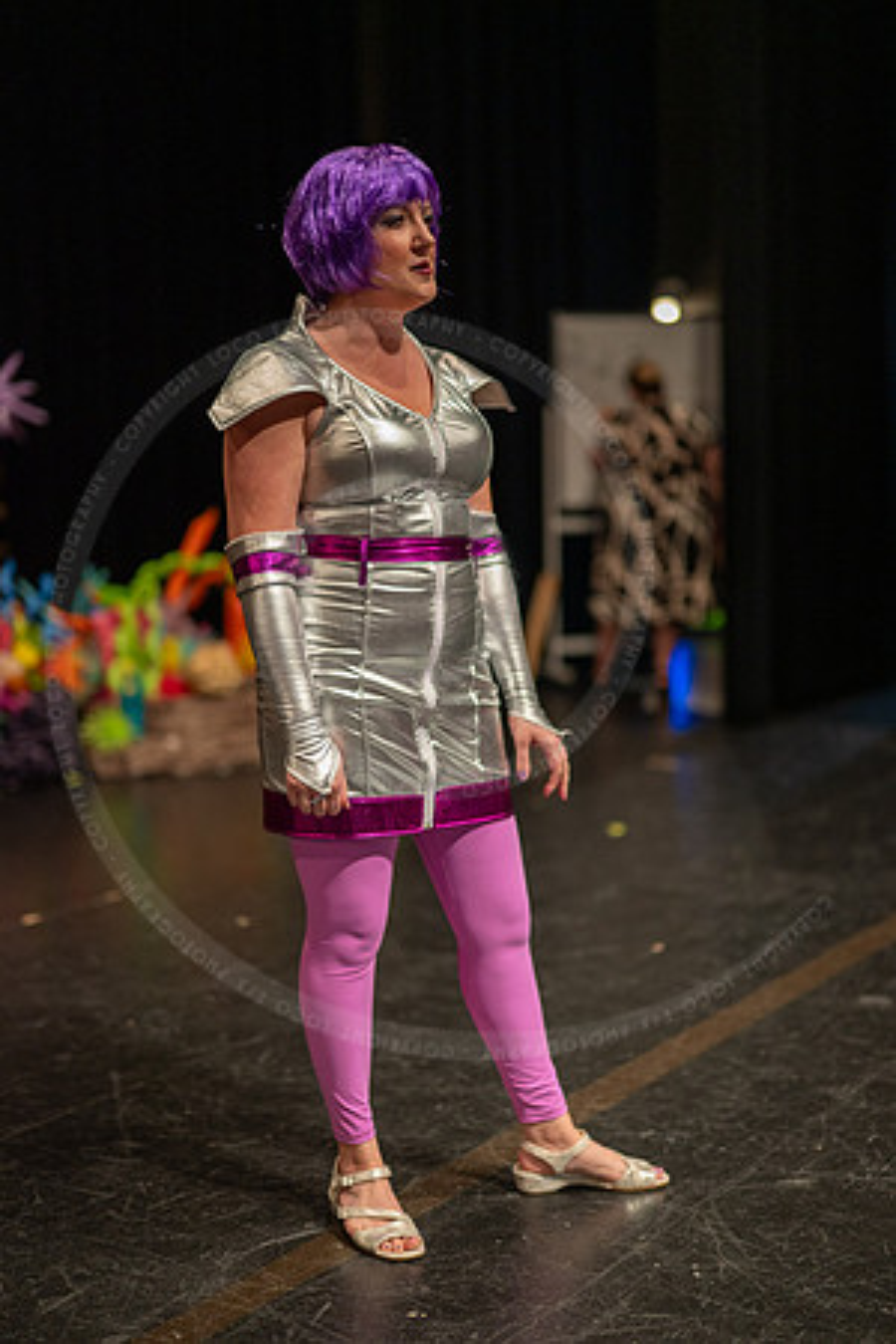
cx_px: 448
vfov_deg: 39.6
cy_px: 672
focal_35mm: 50
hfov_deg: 27.0
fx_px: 1867
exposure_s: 1/250
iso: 640
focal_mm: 50
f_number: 1.2
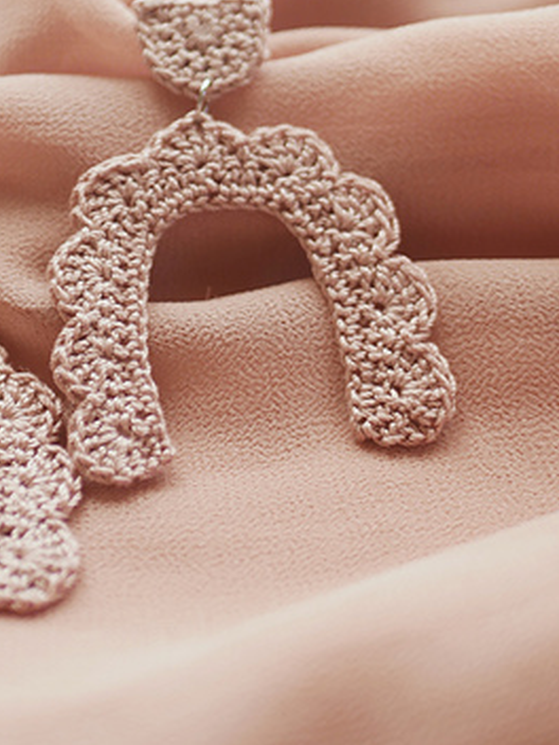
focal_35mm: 91
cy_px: 258
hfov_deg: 16.1
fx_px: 1959
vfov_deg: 21.5
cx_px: 72
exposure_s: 1/160
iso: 200
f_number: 2
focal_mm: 25
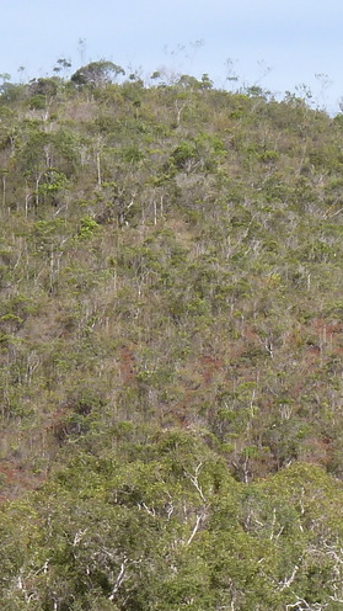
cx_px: 176
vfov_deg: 5.5
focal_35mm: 390
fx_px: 6306
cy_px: 642
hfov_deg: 3.1
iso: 80
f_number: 4.4
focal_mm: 18.2
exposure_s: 1/320
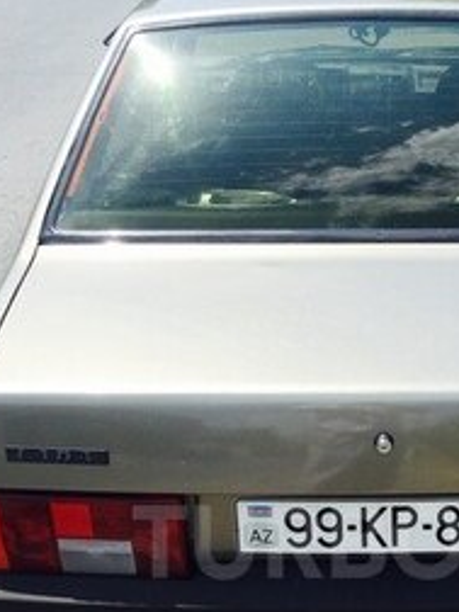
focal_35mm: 57
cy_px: 542
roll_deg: +0.8
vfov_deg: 32.3
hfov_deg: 25.1
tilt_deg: -34.4
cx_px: 381
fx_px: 1008
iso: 32
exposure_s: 1/1582
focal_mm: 4.15
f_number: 2.2
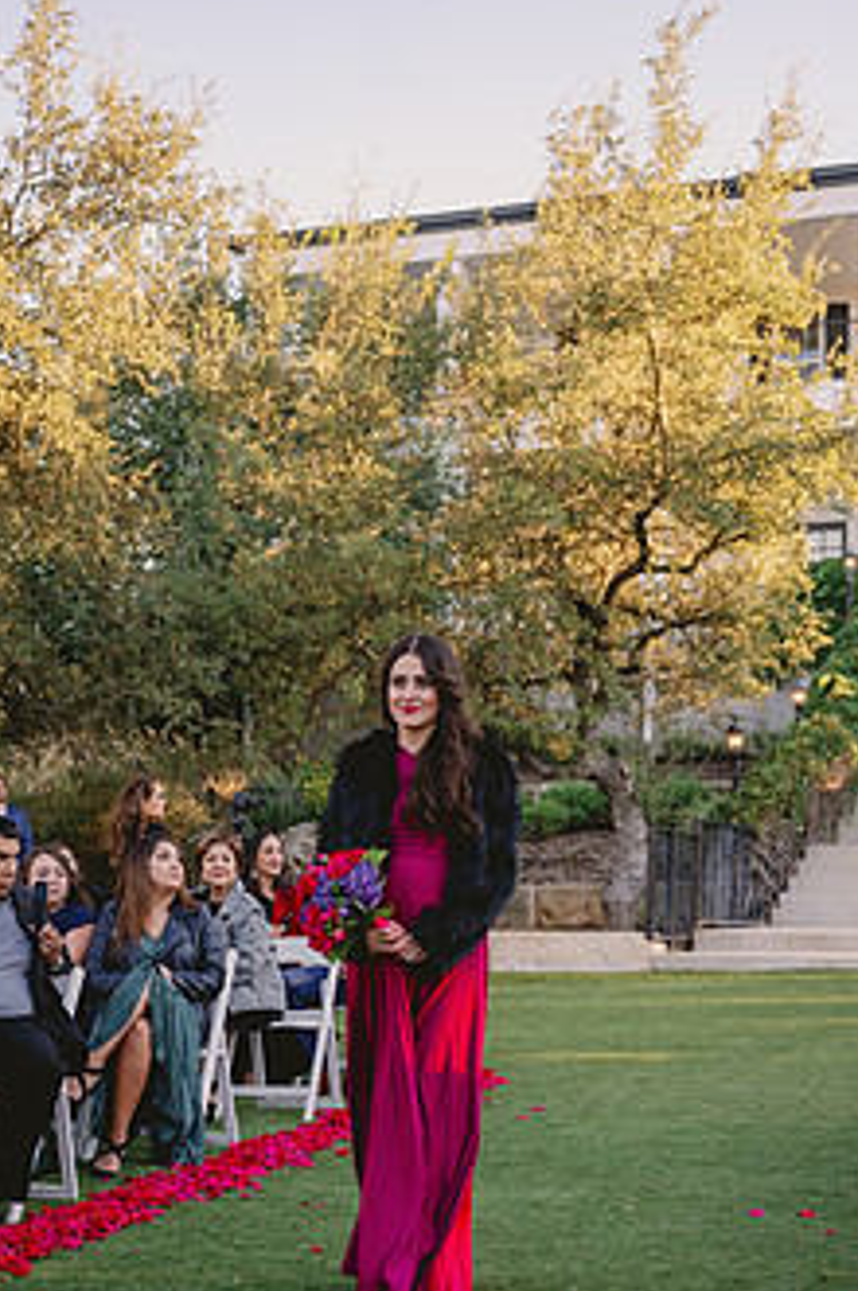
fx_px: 1899
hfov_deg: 25.5
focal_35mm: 53
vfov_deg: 37.3
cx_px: 443
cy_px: 827
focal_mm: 39
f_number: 2.8
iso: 320
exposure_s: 1/640
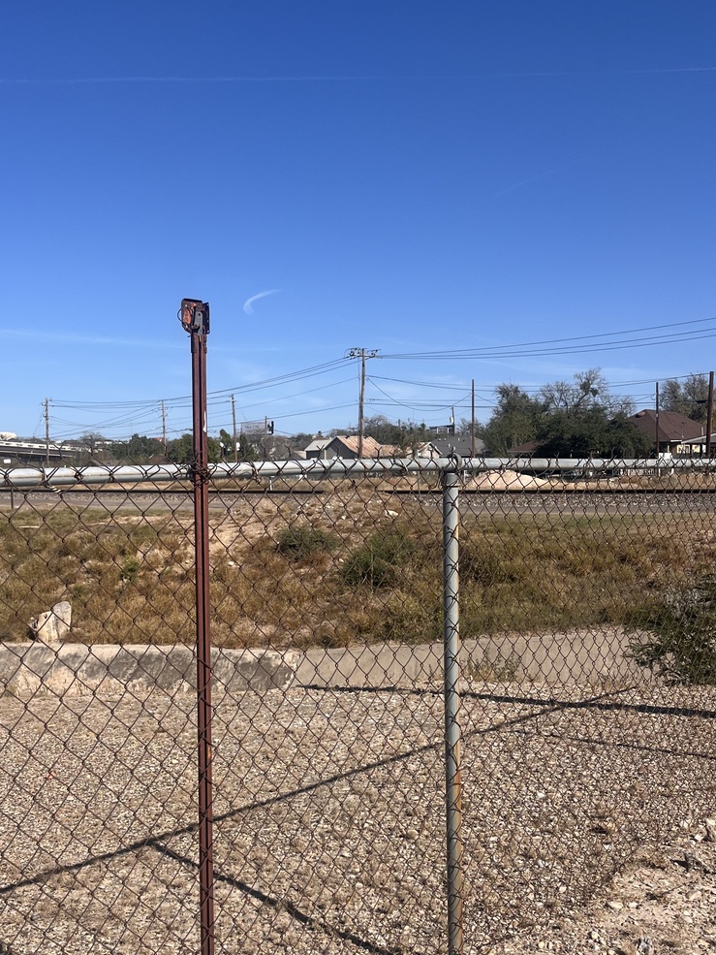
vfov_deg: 48.6
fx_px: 1048
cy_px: 580
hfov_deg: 37.6
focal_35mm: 38
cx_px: 300
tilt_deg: -6.7
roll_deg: +0.8
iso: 50
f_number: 1.6
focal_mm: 5.1
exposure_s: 1/5848
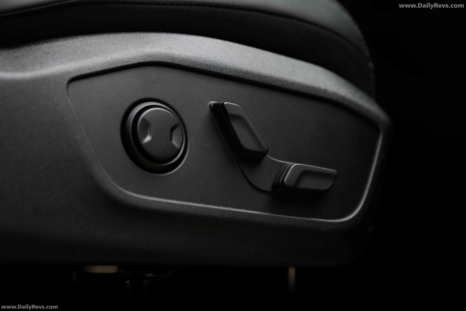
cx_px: 233
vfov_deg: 19.5
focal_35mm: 70
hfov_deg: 28.8
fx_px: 906
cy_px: 156
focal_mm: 70
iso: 800
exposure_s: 1/800
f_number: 4
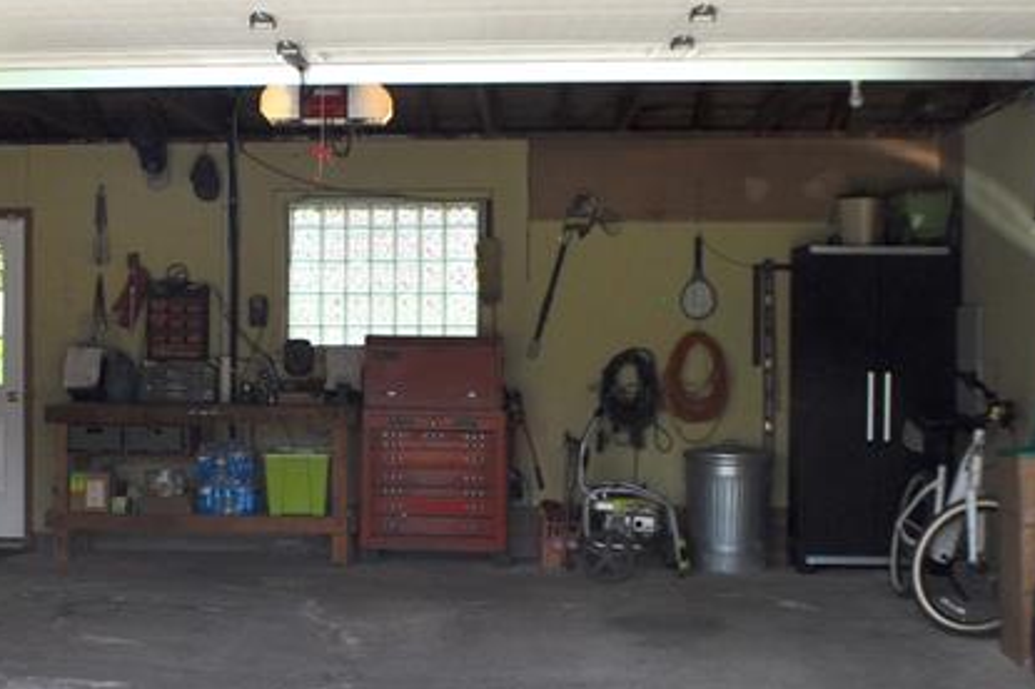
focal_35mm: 74
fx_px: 2126
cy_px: 347
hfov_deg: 27.0
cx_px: 267
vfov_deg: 18.4
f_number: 6.7
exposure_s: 1/350
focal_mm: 20
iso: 200
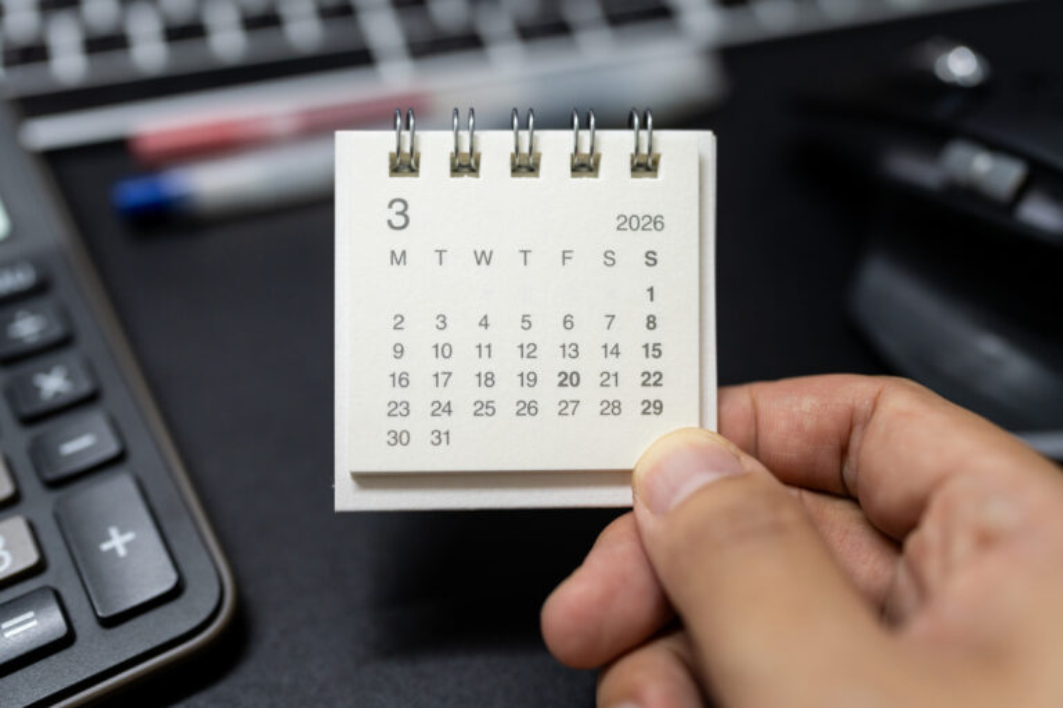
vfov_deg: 37.9
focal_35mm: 35
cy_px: 354
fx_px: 1033
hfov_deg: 54.4
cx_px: 532
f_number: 2.2
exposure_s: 1/40
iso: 320
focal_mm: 35
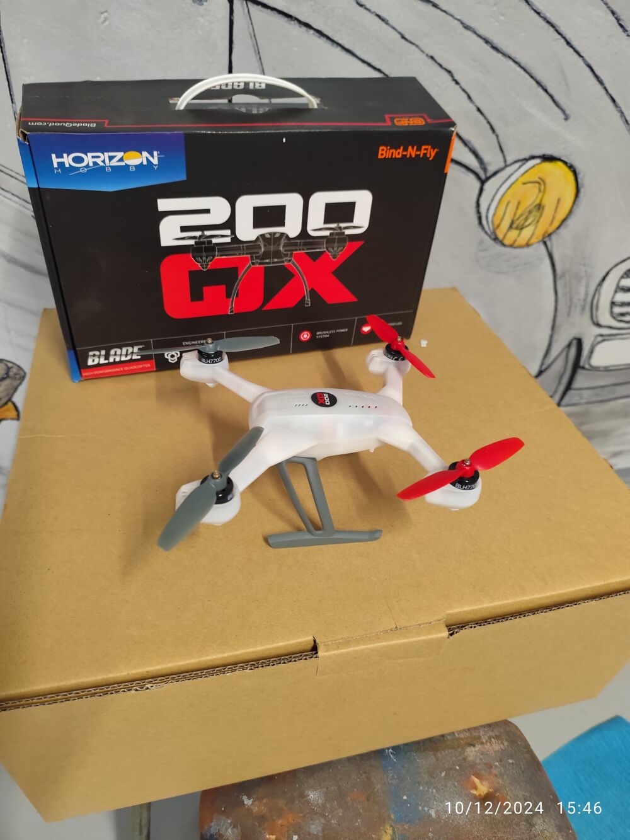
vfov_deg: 73.9
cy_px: 420
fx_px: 558
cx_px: 315
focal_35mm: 23
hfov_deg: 58.9
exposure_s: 1/25
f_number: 1.65
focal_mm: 6.14
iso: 1250
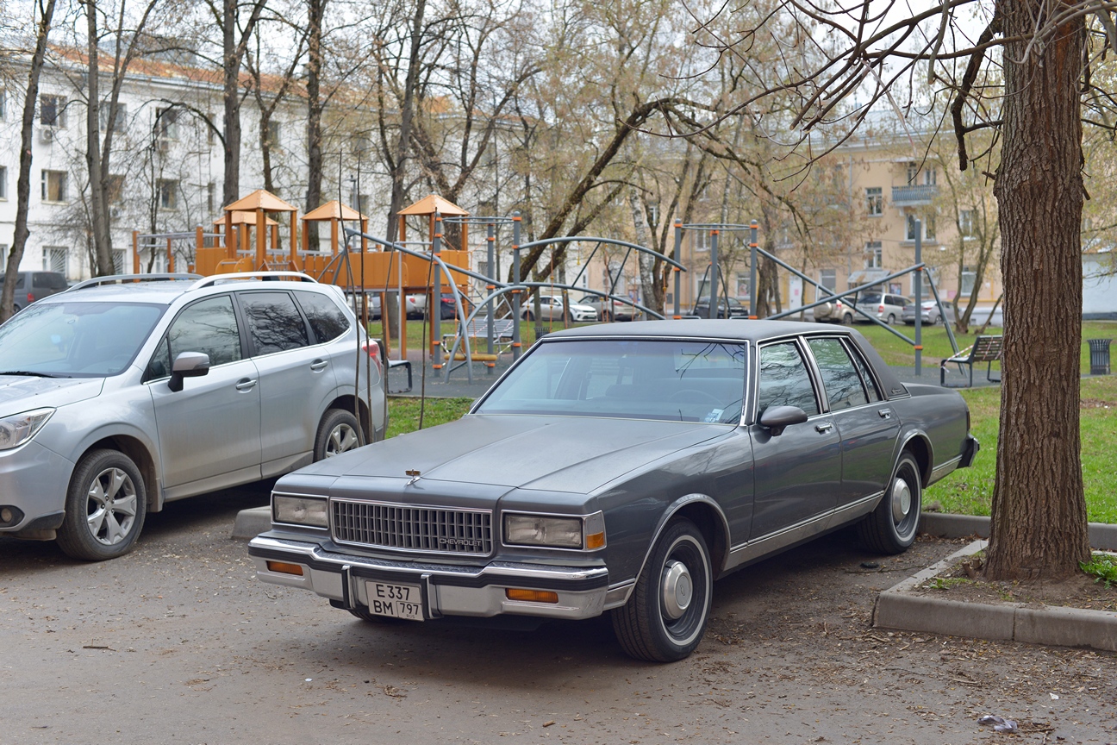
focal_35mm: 50
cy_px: 372
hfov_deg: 39.6
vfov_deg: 27.0
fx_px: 1551
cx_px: 558
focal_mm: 50
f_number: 5
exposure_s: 1/200
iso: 200
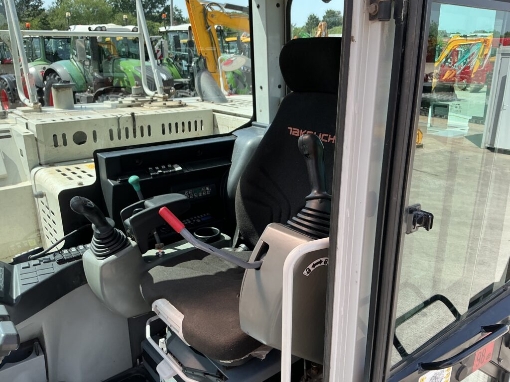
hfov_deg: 63.4
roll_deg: +0.1
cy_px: 191
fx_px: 413
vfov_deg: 49.7
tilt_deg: -15.5
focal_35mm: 28
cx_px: 255
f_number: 1.8
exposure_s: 1/406
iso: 25
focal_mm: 3
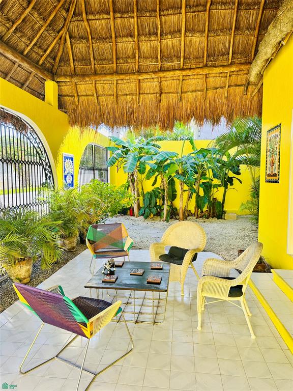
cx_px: 146
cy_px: 196
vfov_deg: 71.6
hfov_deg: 56.8
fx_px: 271
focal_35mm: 24
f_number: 1.78
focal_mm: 6.86
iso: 80
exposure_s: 1/401
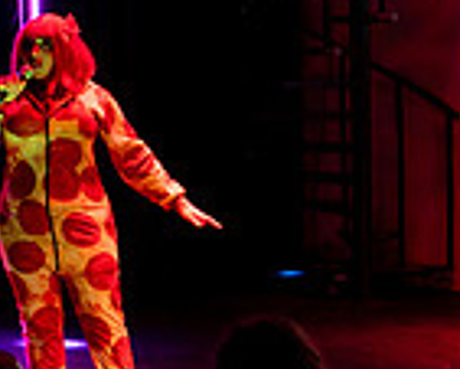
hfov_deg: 10.2
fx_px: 2425
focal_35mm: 178
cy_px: 59
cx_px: -378
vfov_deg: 8.7
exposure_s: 1/80
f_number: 4
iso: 4000
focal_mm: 46
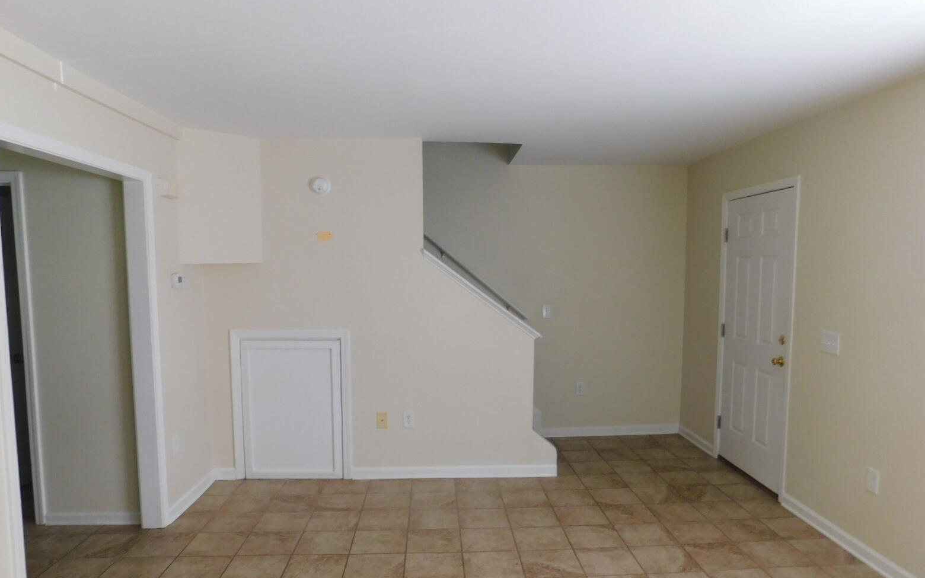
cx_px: 470
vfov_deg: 49.1
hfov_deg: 72.5
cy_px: 331
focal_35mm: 25
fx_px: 630
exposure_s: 1/30
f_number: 3
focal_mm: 4
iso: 160
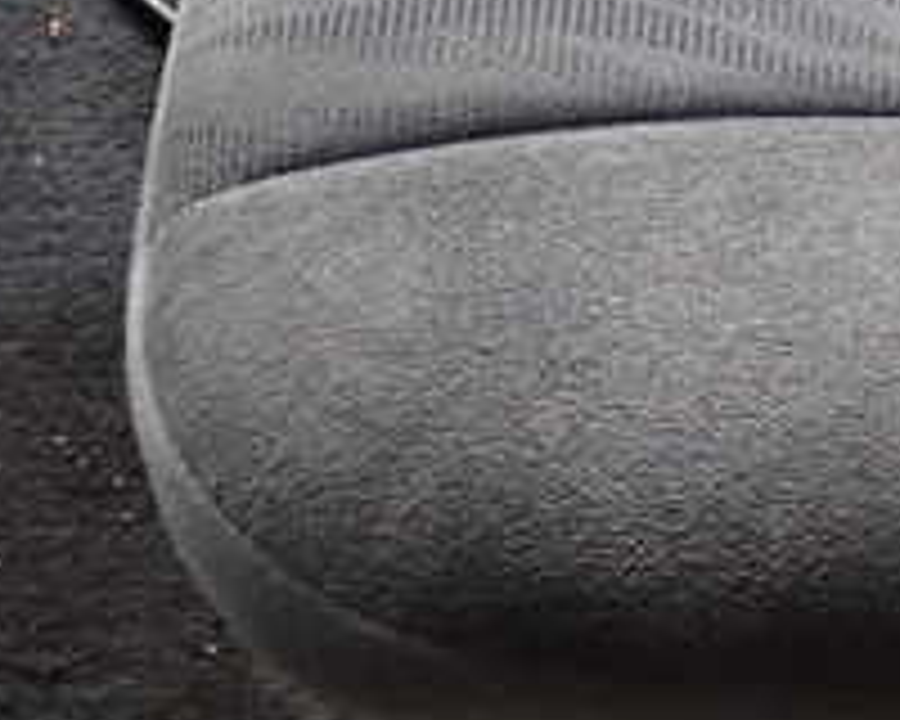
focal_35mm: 88
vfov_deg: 16.7
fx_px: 2344
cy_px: -140
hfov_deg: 20.1
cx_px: 1134
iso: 320
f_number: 2.3
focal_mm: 5.4
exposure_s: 1/30
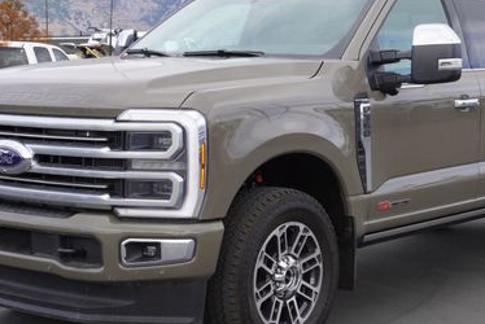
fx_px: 1038
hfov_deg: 26.3
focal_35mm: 77
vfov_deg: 17.7
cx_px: 287
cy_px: 170
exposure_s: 1/100
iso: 100
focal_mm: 30
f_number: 7.1
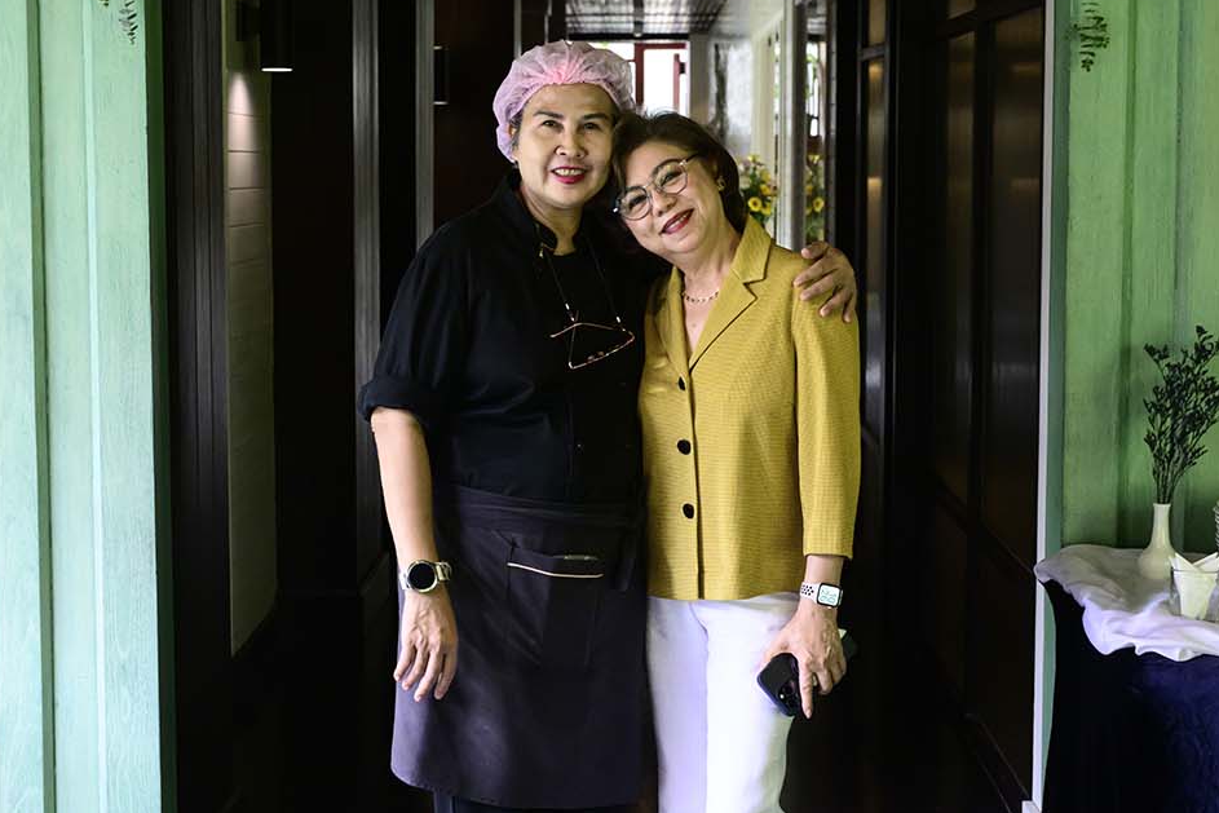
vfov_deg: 23.2
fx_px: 1964
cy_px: 248
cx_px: 605
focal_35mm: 58
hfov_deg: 34.5
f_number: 5.6
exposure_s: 1/200
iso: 5000
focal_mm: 38
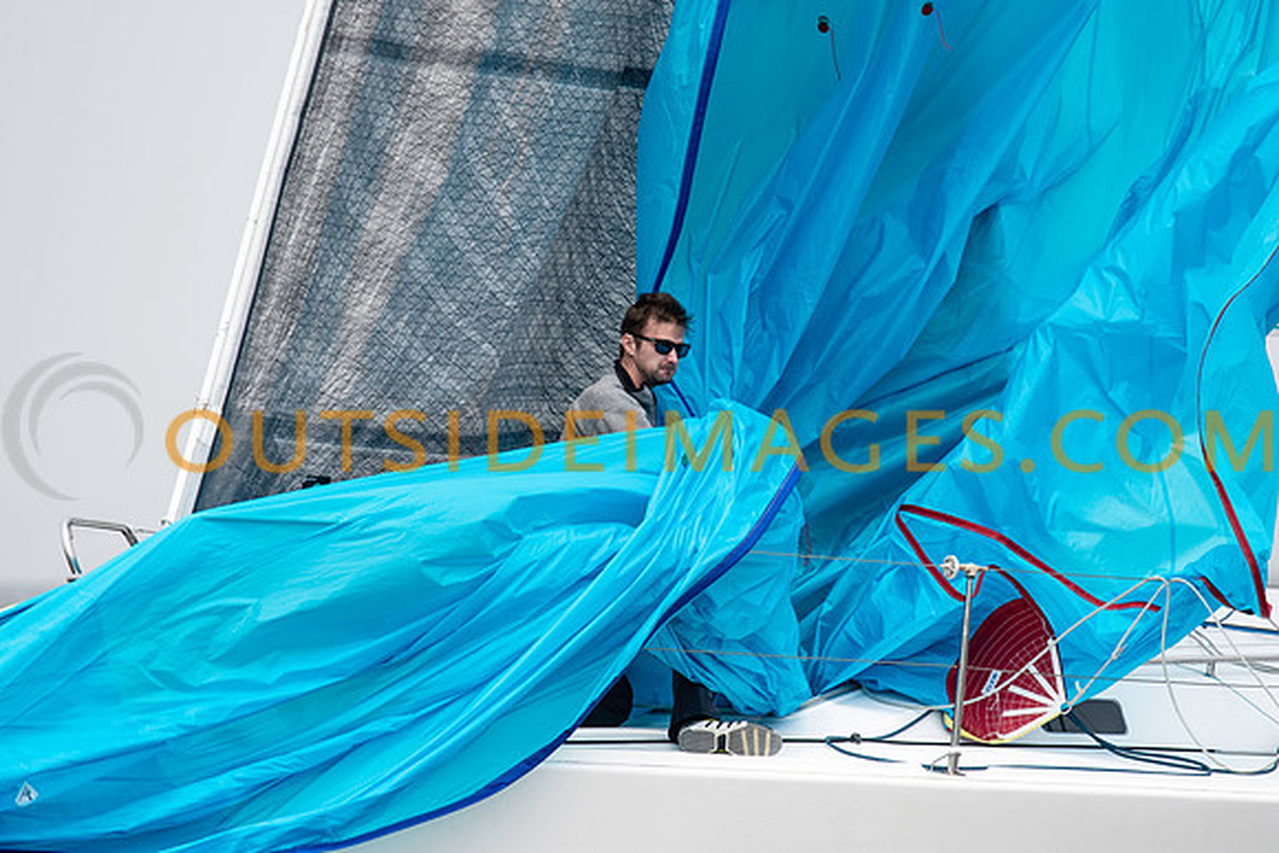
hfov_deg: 4.6
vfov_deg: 3.1
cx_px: 640
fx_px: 15990
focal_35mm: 450
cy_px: 426
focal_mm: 300
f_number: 5
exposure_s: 1/3200
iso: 400
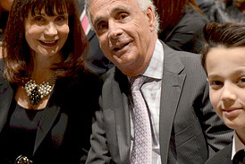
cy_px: 91
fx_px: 490
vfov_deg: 18.9
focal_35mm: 72
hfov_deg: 28.1
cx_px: 115
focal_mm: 34
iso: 2000
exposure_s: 1/60
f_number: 2.8
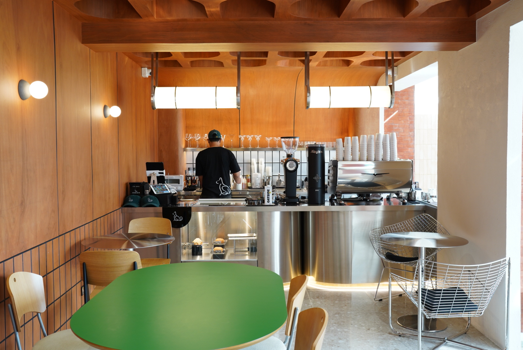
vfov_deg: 37.9
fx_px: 509
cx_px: 262
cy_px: 175
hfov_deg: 54.4
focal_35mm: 35
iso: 400
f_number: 8
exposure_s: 1/20
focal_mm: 35
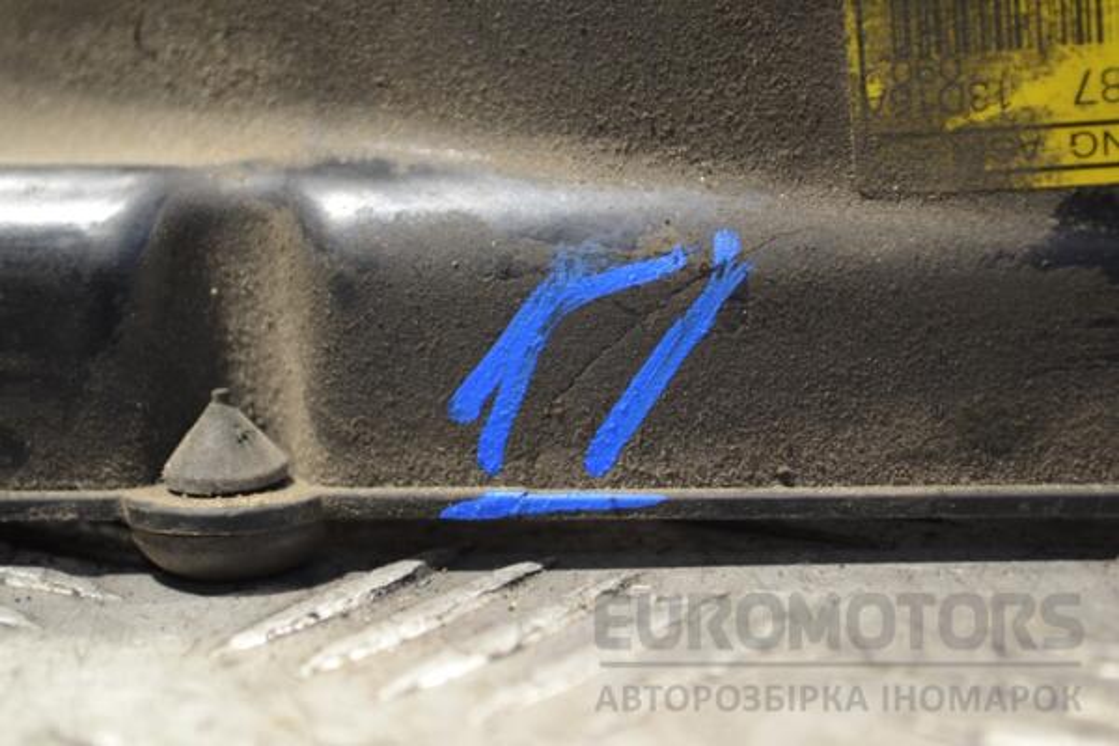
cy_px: 373
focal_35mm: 82
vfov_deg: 16.6
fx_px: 2564
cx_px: 560
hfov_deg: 24.6
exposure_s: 1/30
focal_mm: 55
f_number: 5.6
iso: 800
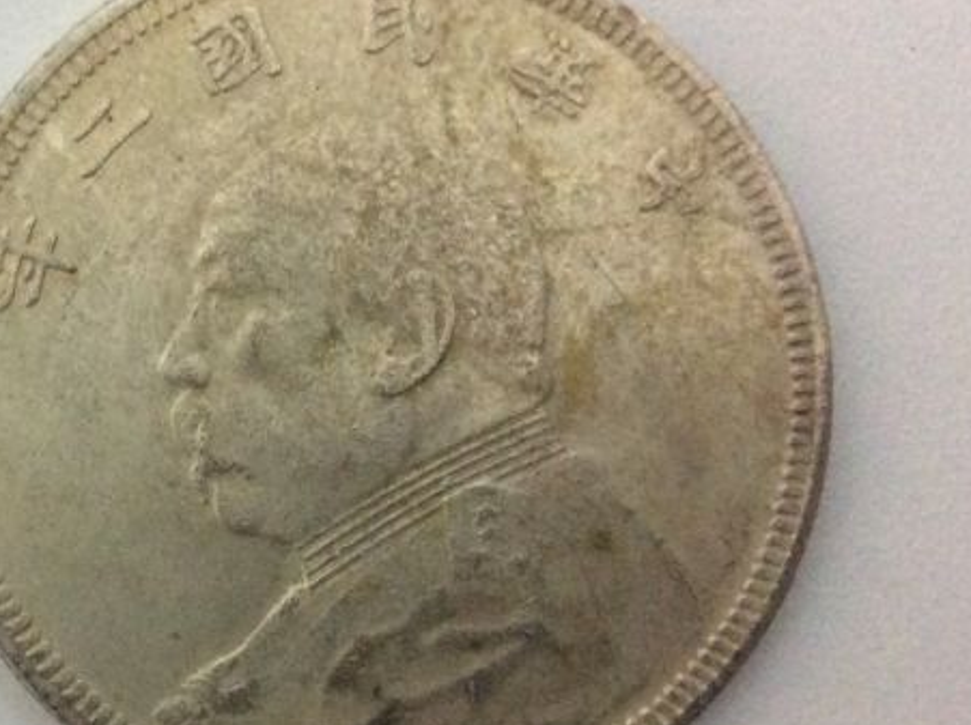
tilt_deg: -85.4
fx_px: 1989
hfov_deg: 25.6
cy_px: 455
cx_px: -69
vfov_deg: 20.6
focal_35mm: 71
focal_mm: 3.3
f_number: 2.4
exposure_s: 1/20
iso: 250
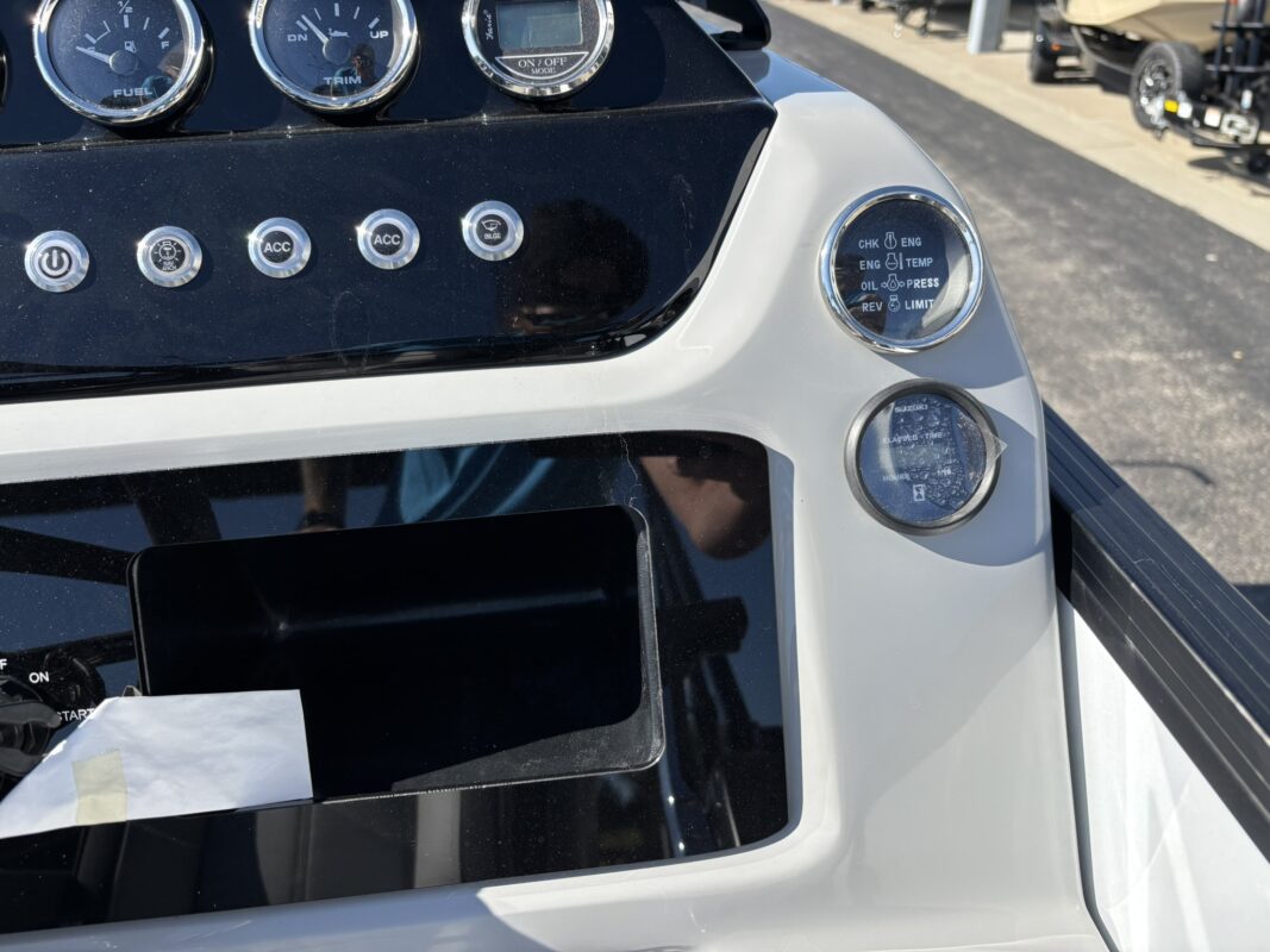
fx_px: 954
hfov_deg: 67.3
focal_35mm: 26
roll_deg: +0.8
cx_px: 635
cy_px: 476
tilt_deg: -29.6
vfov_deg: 53.1
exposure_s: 1/1783
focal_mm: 5.96
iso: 50
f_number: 1.6
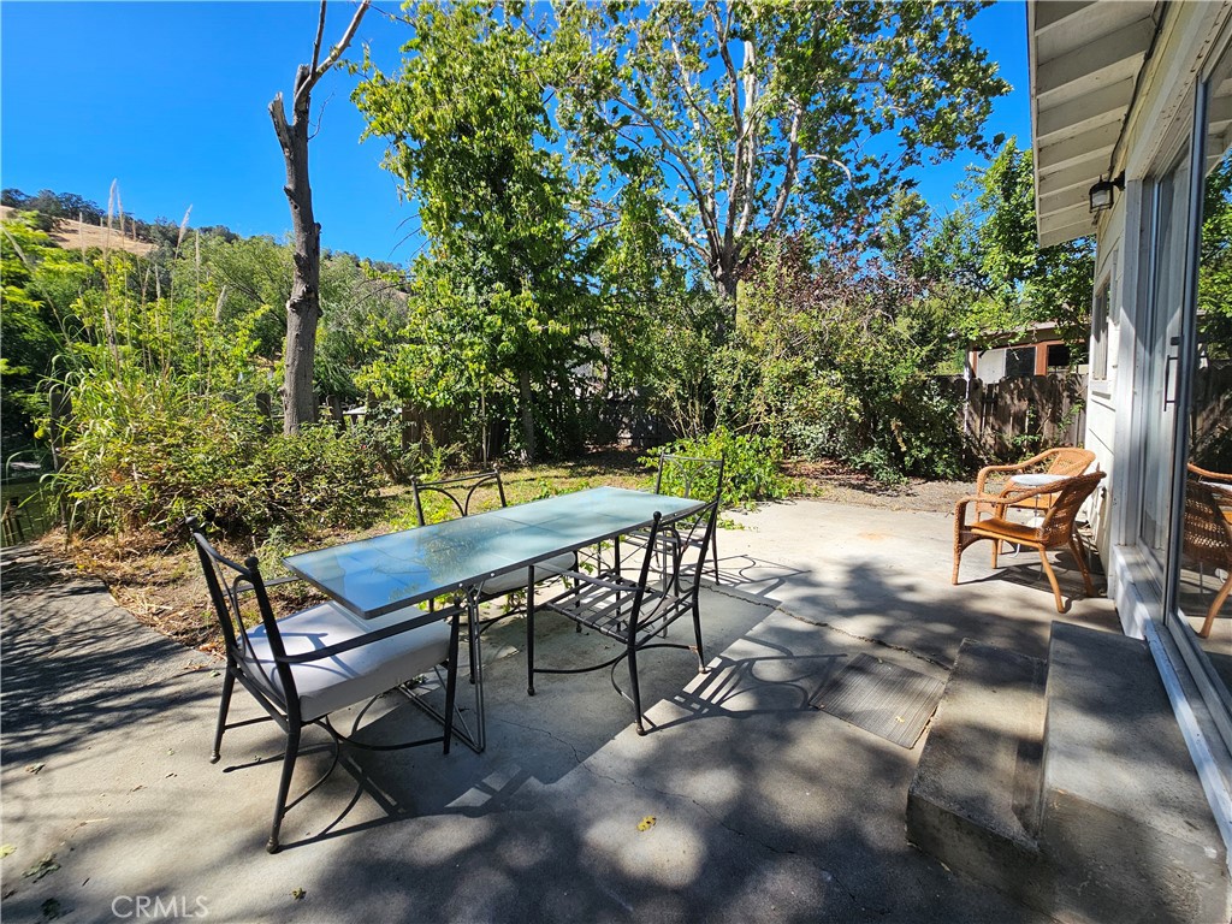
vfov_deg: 89.9
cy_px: 462
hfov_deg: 106.2
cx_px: 616
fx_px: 463
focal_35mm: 13
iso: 50
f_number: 2.2
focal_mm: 2.2
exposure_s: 1/1078
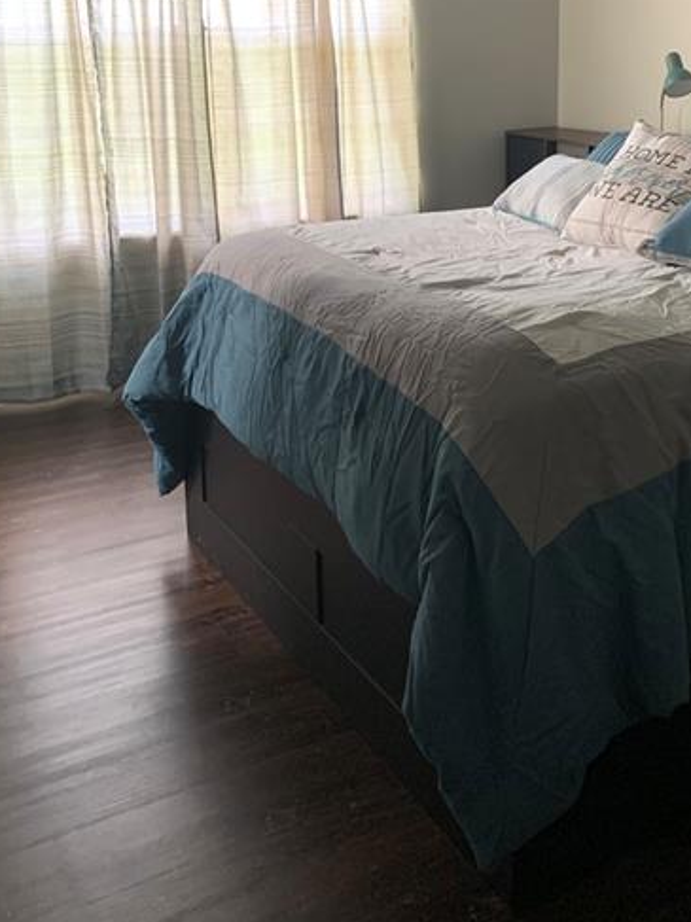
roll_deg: +0.4
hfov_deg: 34.8
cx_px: 462
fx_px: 1092
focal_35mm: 41
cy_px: 259
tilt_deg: -11.3
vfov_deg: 44.6
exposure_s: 1/60
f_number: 1.8
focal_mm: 4.25
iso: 250
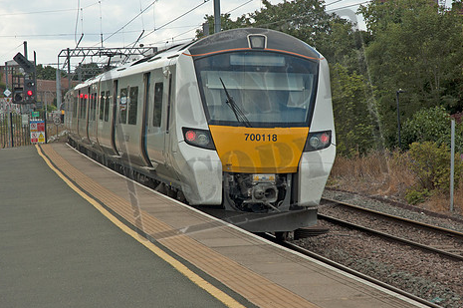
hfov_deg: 17.7
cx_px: 247
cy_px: 128
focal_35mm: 116
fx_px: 1490
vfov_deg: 11.8
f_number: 5.6
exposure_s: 1/500
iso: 250
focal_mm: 62
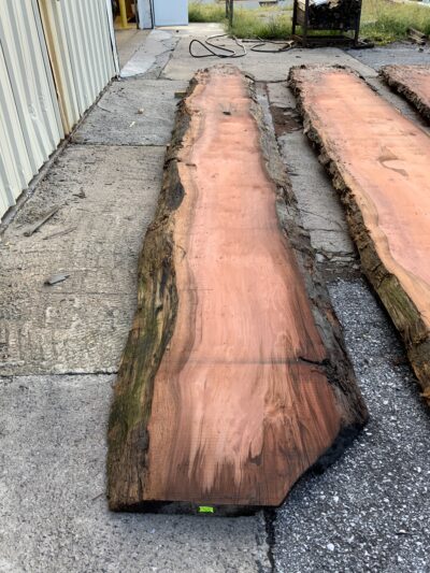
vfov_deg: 61.6
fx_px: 480
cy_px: 286
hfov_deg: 48.2
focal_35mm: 29
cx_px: 215
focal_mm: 3
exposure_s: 1/122
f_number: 1.8
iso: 25
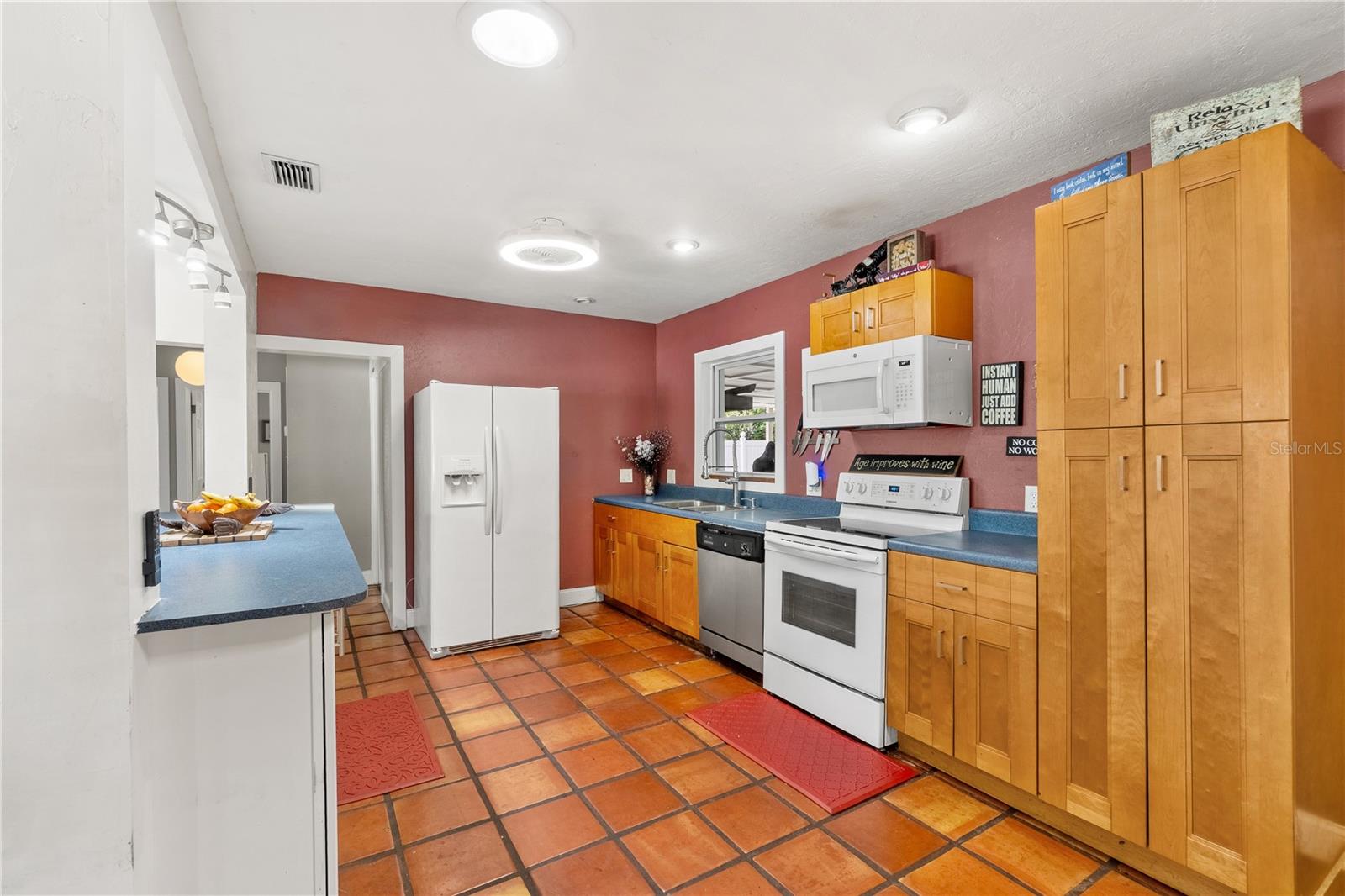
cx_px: 672
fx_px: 560
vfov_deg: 77.3
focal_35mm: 15
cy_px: 448
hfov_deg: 100.4
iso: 250
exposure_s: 1/125
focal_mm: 10
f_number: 8
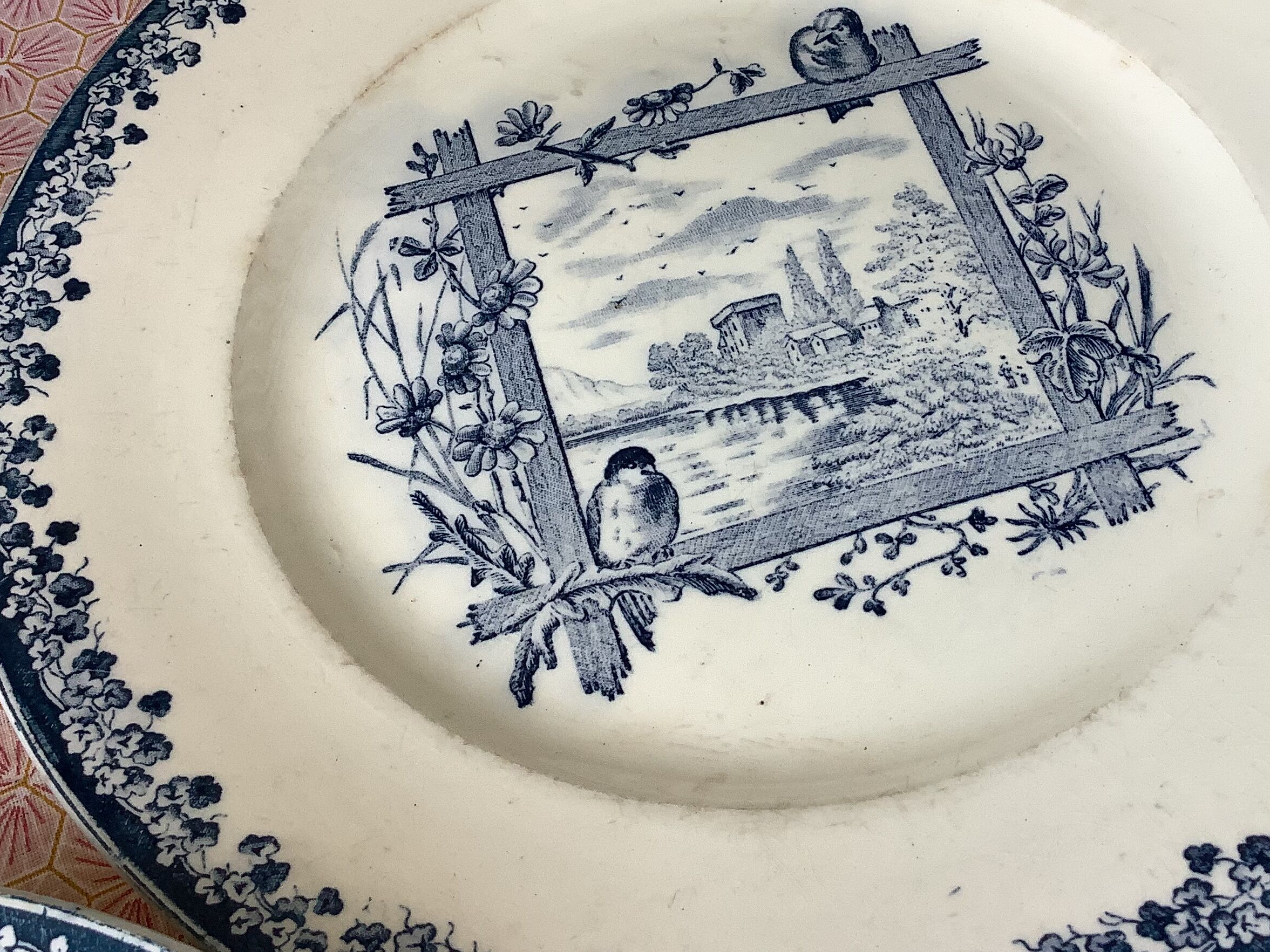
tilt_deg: -55.0
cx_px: 739
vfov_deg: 33.5
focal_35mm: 43
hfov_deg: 43.7
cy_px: 393
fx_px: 1578
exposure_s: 1/120
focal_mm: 3.3
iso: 50
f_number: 2.4
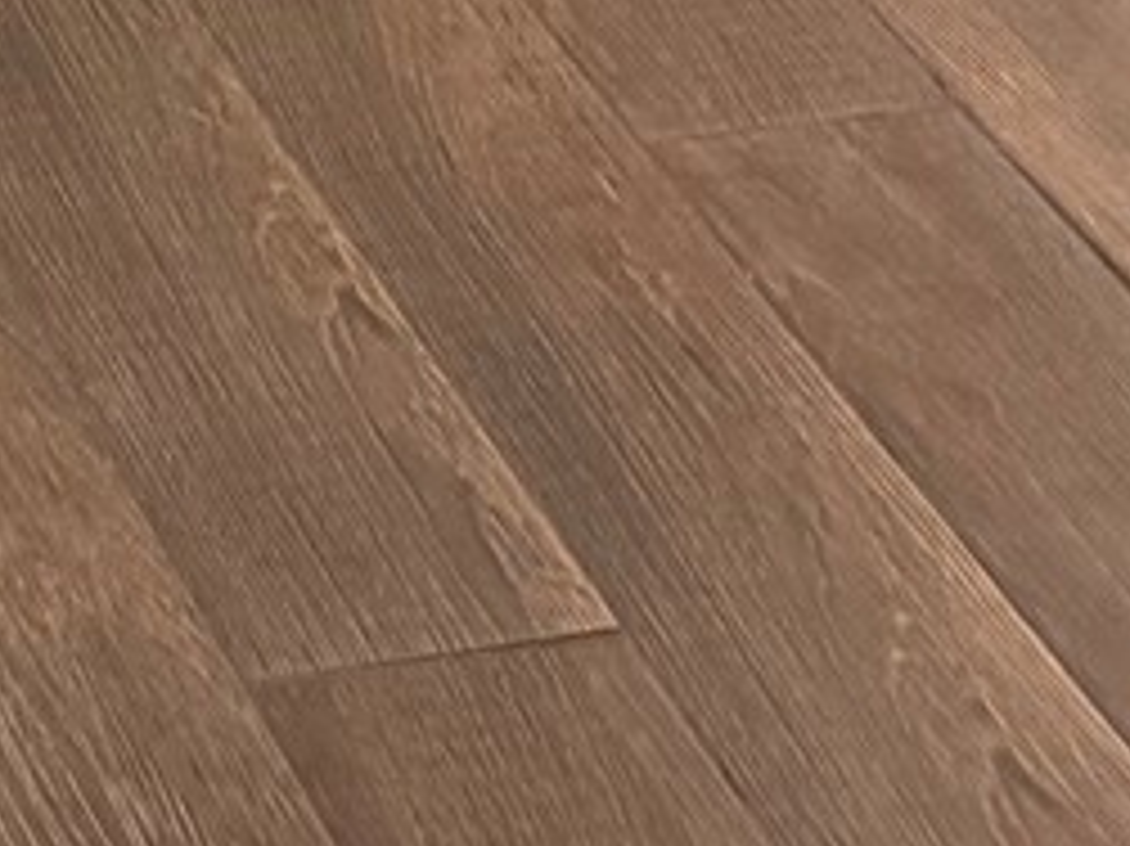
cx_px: -522
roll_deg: -1.9
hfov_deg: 12.3
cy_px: -1773
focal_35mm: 153
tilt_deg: -11.9
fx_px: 4992
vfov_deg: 8.1
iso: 800
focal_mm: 6.76
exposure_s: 1/60
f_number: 1.78
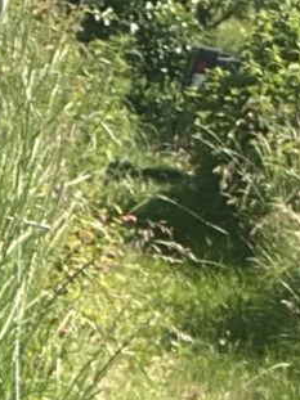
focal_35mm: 202
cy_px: 768
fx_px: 2336
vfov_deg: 9.3
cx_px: -76
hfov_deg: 7.3
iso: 25
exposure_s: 1/302
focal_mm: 2.71
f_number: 2.2
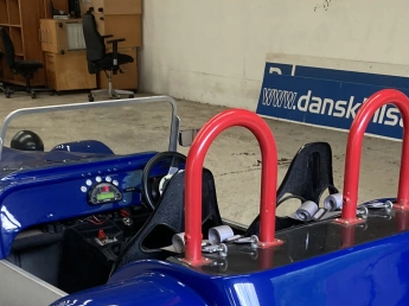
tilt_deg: -25.9
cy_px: 345
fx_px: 767
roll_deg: +0.5
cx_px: 204
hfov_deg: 29.9
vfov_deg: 21.3
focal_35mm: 65
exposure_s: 1/84
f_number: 1.8
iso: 80
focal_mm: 3.99
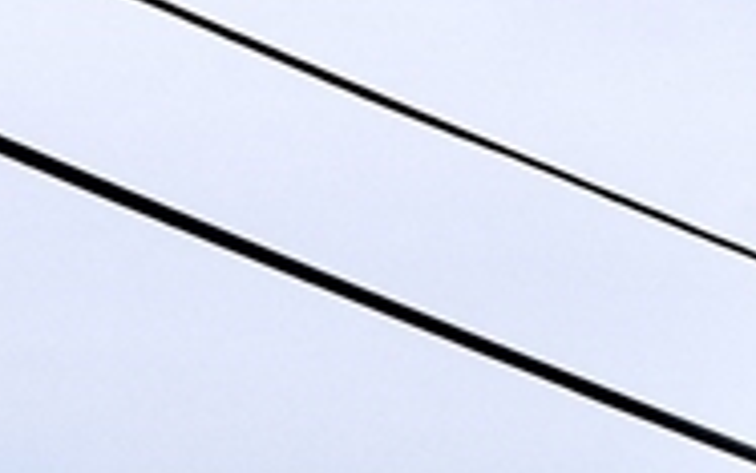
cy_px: 1158
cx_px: 1746
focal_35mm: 184
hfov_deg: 10.1
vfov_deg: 6.7
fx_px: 3792
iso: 280
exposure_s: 1/500
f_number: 8
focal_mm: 22
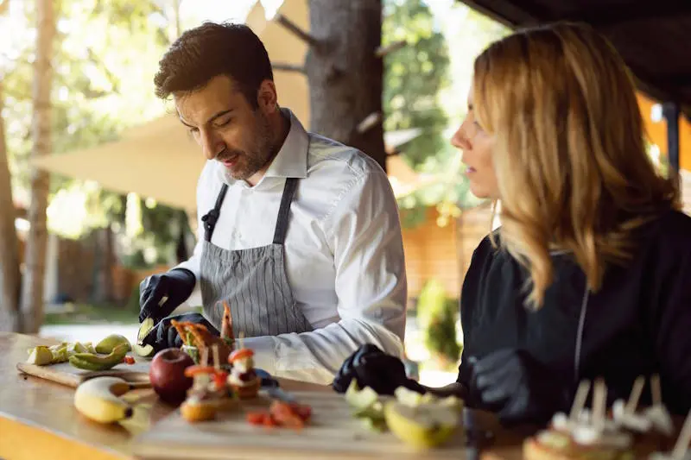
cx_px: 346
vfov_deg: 37.8
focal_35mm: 35
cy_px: 230
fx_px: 672
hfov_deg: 54.4
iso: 200
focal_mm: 35
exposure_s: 1/320
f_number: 1.8
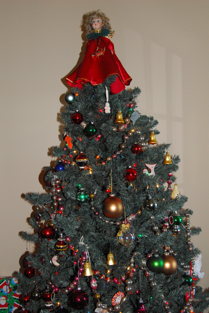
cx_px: 104
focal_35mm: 36
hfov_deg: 37.0
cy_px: 156
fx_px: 313
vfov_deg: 53.1
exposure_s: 1/60
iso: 1600
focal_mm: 24
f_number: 5.6
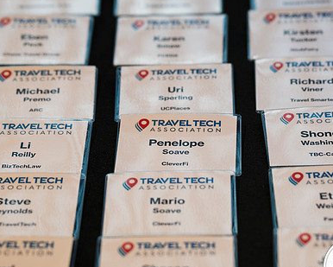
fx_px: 1321
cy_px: 157
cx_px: 160
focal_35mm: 134
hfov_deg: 14.4
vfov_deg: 11.5
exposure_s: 1/200
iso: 280
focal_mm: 95
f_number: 3.2
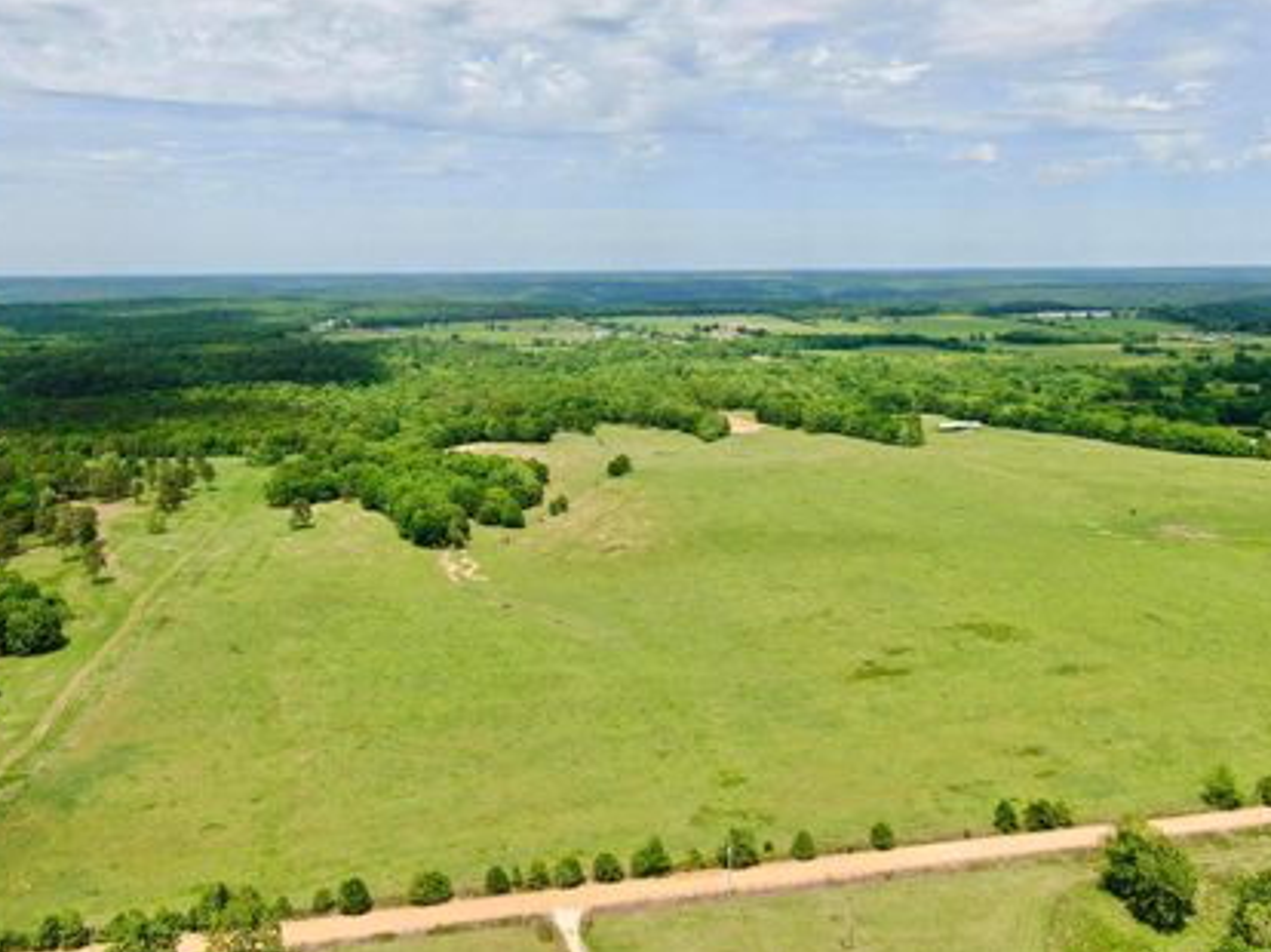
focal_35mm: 29
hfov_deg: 61.6
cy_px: 392
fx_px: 1064
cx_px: 577
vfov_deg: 48.0
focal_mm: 4.39
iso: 110
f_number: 2.8
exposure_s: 1/1600
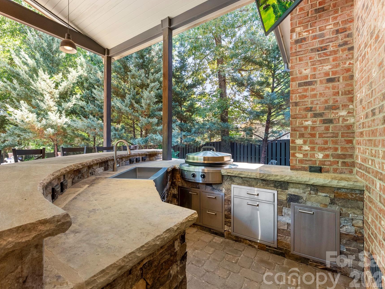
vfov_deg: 78.1
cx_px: 169
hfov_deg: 94.0
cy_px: 142
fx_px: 178
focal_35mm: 16
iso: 500
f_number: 8
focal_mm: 14
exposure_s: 1/20
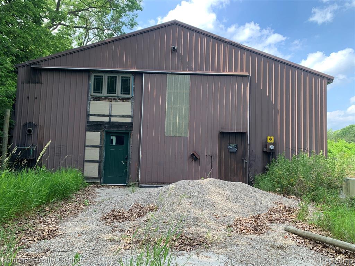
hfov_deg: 67.3
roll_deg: -2.5
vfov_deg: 53.1
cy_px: 133
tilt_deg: +3.6
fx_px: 267
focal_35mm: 26
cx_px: 178
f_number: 1.8
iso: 25
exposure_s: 1/307
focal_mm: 4.25
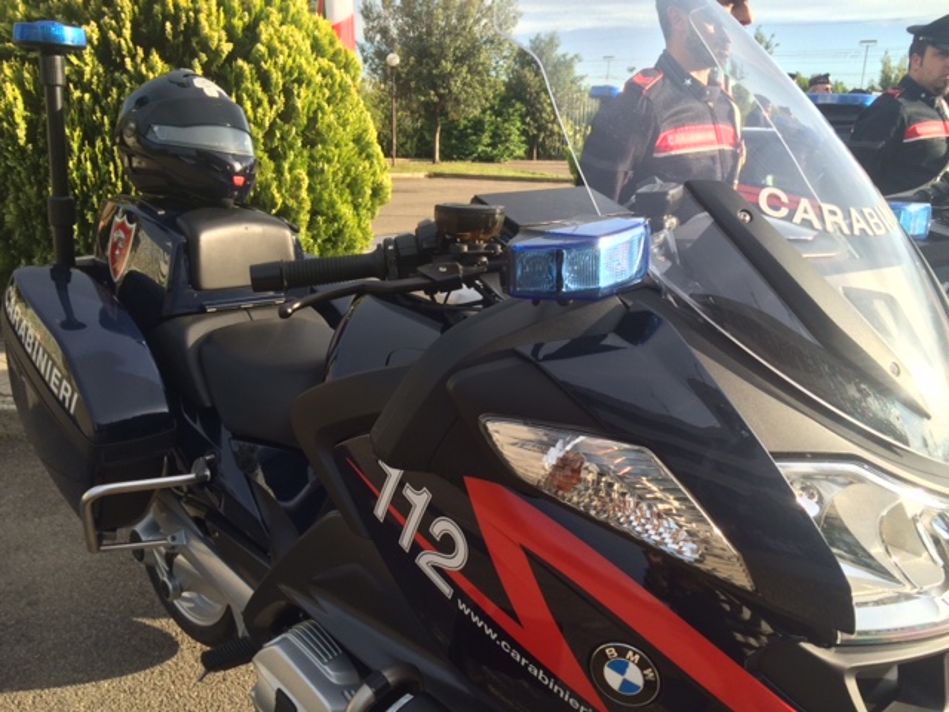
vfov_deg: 48.2
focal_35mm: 29
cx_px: 474
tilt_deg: -16.2
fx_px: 795
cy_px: 356
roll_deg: -2.5
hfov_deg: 61.7
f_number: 2.2
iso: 32
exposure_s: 1/578
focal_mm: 4.15
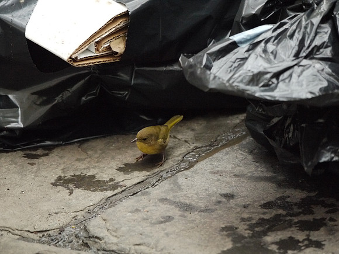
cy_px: 127
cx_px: 170
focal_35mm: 394
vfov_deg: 3.8
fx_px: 3859
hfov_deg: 5.0
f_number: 4.9
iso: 1250
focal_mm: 197
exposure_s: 1/160
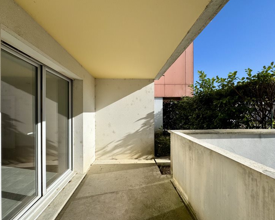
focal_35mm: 15
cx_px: 134
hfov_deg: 96.8
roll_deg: +0.6
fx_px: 122
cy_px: 112
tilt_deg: +0.0
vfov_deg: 84.0
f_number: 2.2
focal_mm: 2.22
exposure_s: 1/2674
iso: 50
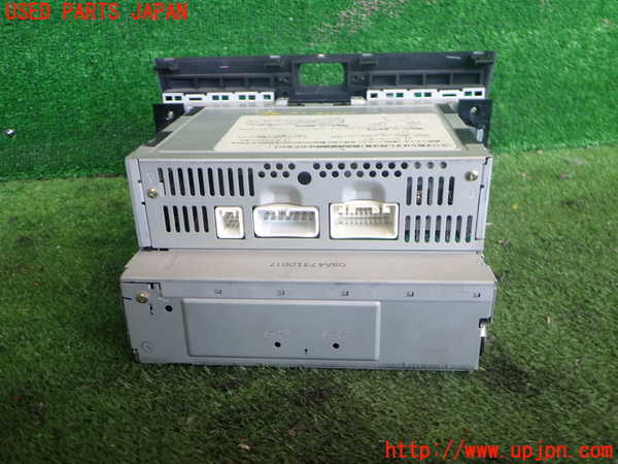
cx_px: 309
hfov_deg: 60.0
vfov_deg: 46.8
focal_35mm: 30
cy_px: 232
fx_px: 536
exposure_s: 1/80
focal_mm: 5.4
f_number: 2.3
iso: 200
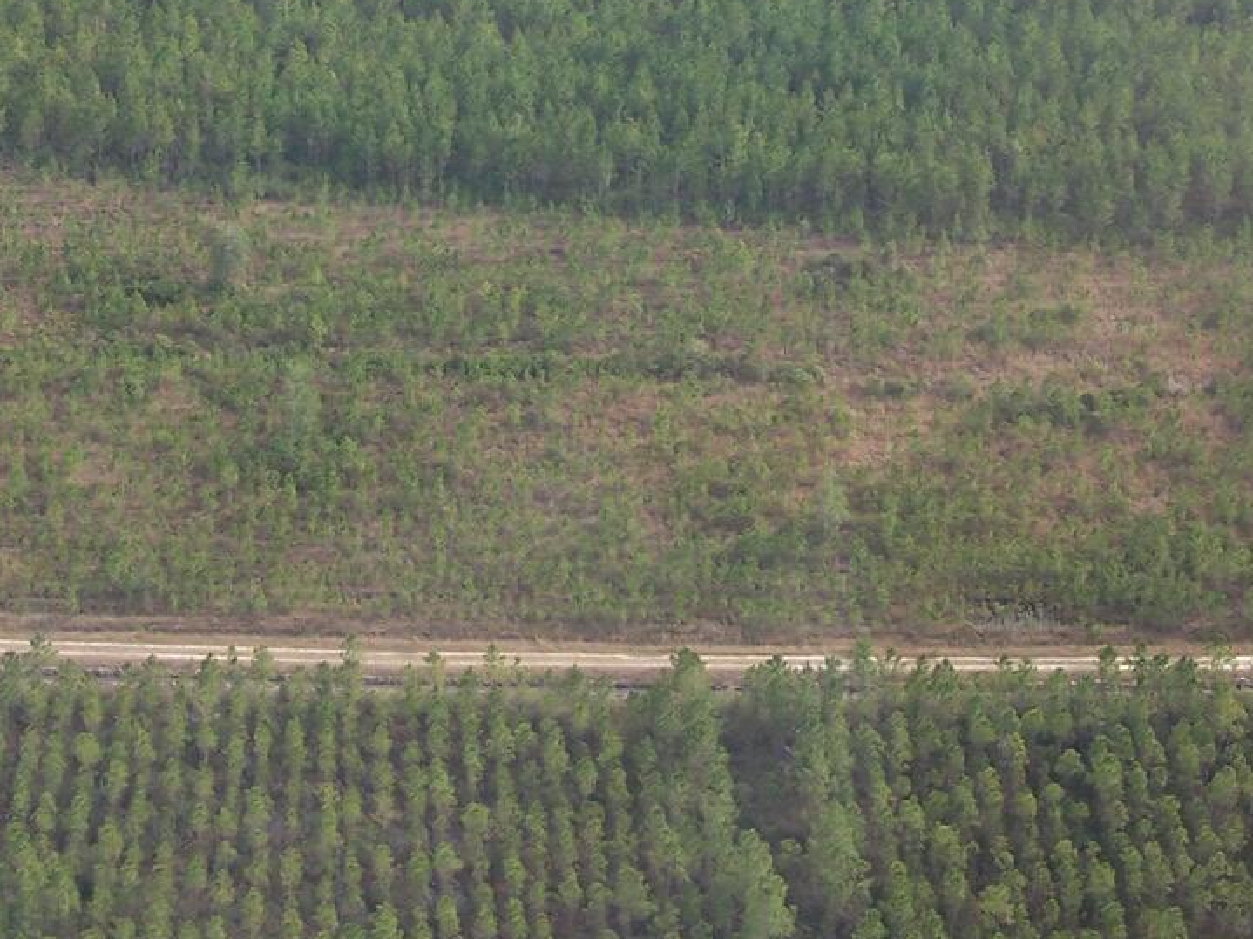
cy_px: 71
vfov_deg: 17.7
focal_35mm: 82
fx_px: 2968
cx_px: 613
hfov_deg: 23.8
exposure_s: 1/320
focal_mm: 6.3
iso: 80
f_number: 2.8
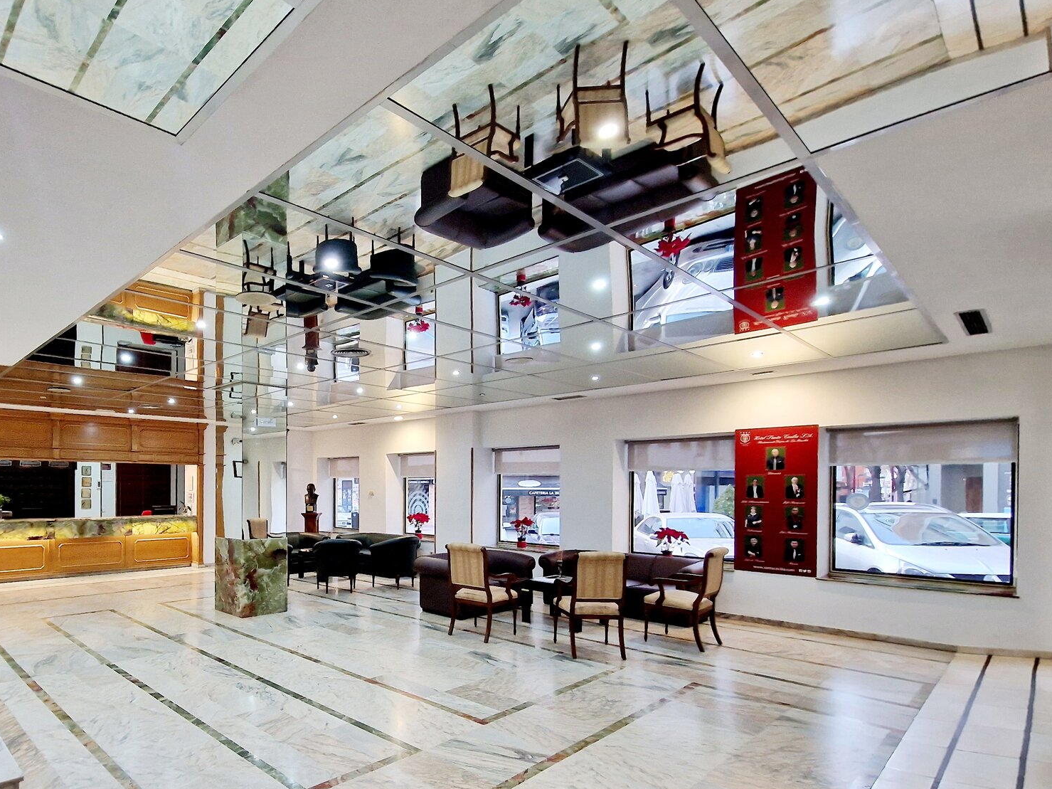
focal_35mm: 18
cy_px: 487
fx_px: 547
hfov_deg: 83.8
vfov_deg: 70.6
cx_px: 326
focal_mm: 2.2
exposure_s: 1/50
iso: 250
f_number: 2.2
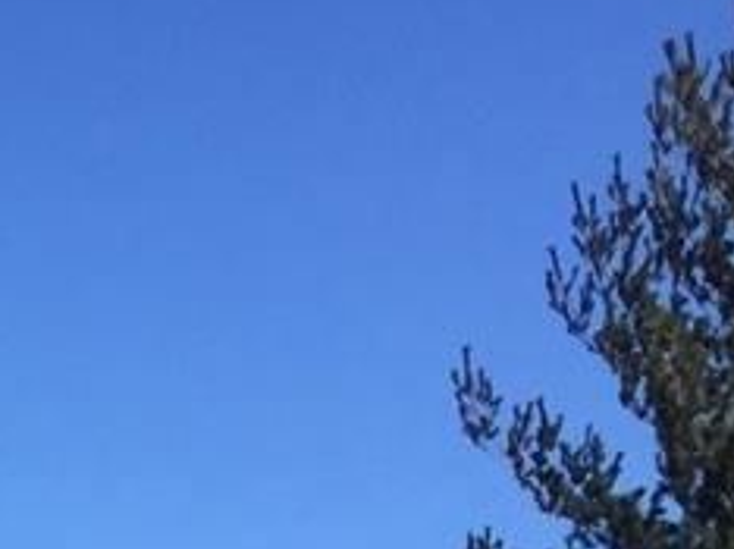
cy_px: 1362
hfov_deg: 9.2
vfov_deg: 7.4
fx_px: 3940
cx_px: -1220
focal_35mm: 186
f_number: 2.2
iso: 32
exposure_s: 1/2083
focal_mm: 4.15
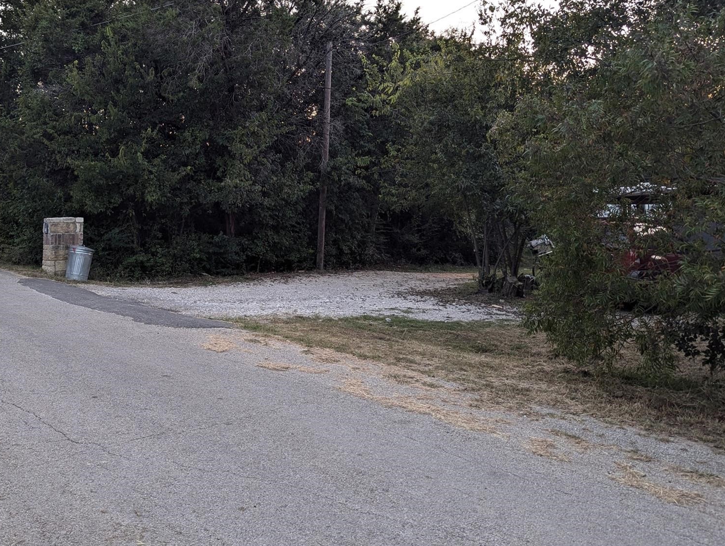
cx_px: 281
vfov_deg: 42.5
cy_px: 186
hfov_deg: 54.8
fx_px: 692
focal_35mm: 33
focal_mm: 6.81
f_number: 1.85
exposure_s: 1/98.7
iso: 70
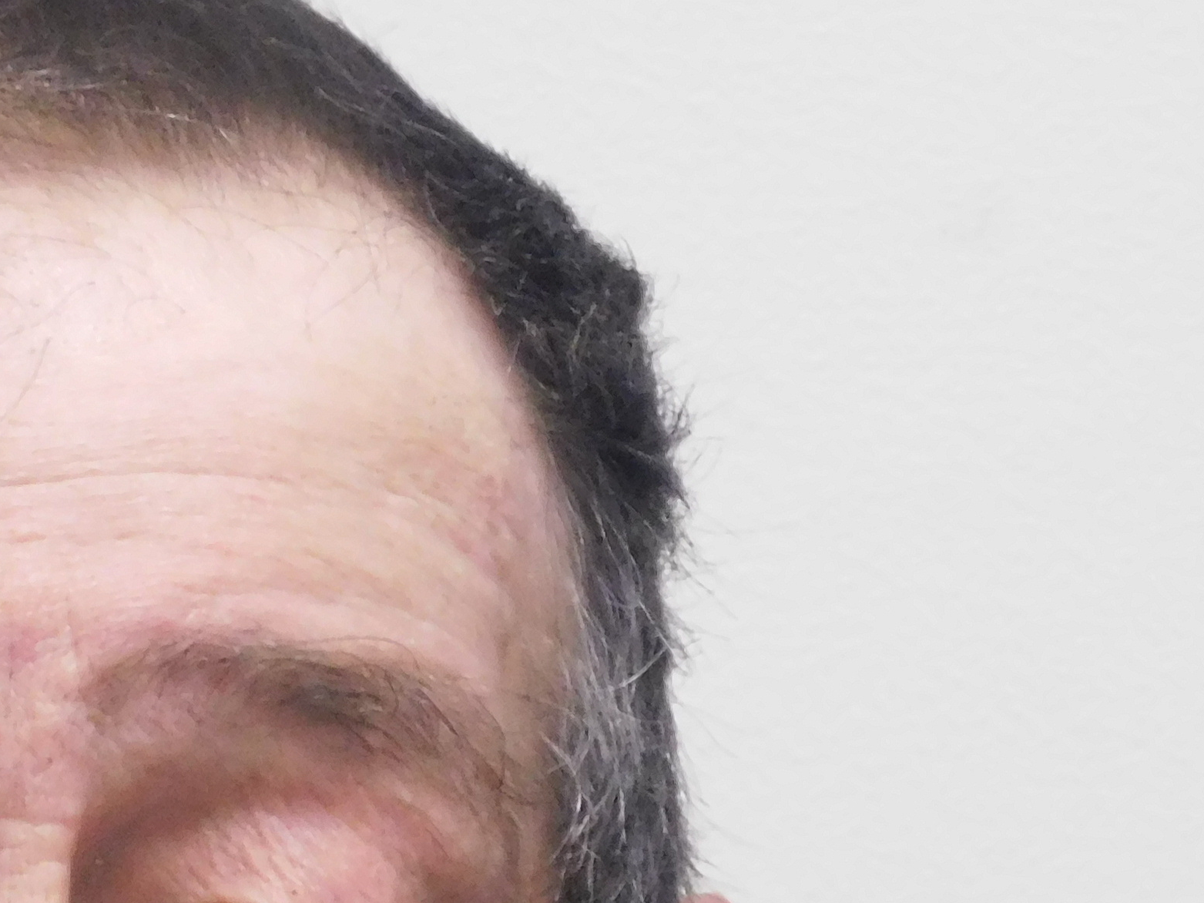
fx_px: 11790
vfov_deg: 4.4
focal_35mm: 339
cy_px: 1133
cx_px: -48
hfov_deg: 5.8
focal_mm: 20.3
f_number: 4.8
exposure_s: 1/30
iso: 720
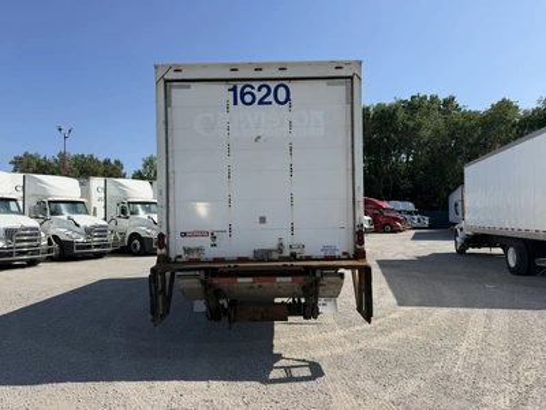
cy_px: 205
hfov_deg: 71.6
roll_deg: -0.6
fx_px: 379
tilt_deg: +5.4
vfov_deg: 56.8
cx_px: 273
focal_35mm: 24
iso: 80
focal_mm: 6.76
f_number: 1.78
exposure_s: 1/4975
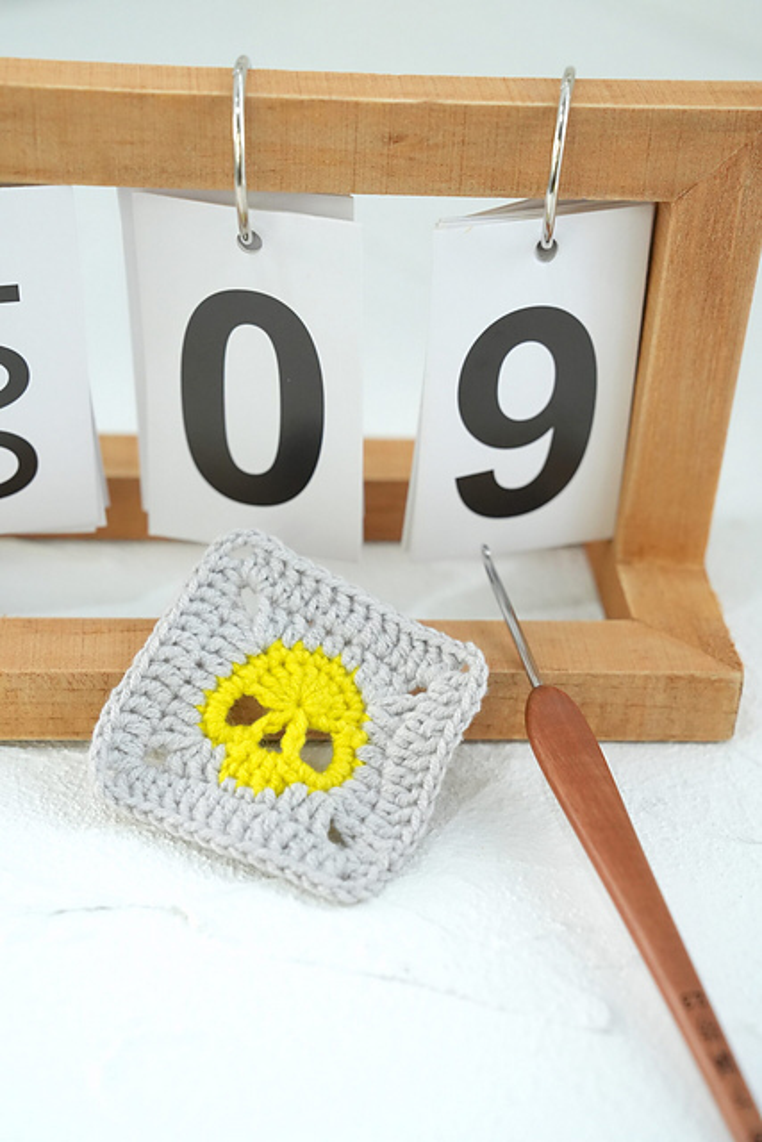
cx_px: 381
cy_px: 571
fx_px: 2221
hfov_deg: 19.5
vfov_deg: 28.8
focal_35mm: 70
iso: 3200
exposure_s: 1/320
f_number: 5.6
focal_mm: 70
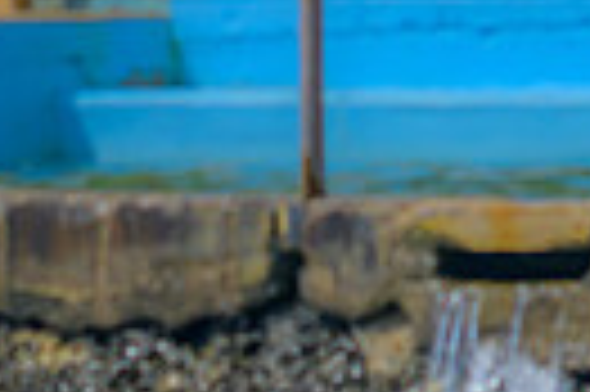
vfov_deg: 0.4
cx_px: 50
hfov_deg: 0.6
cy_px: 705
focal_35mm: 3539
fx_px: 57928
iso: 500
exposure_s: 1/1000
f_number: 11
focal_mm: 800
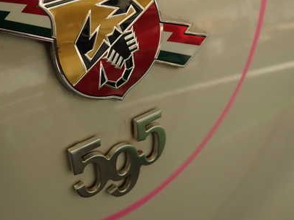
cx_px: 94
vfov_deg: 38.6
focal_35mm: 37
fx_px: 314
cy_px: 91
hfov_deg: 49.1
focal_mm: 4.5
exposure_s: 1/80
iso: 100
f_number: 2.8
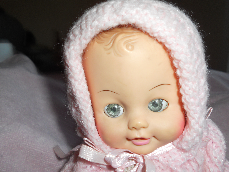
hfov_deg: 56.8
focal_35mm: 32
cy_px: 86
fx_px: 212
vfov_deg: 44.2
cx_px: 114
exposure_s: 1/25
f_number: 8.8
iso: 80
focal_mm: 5.8
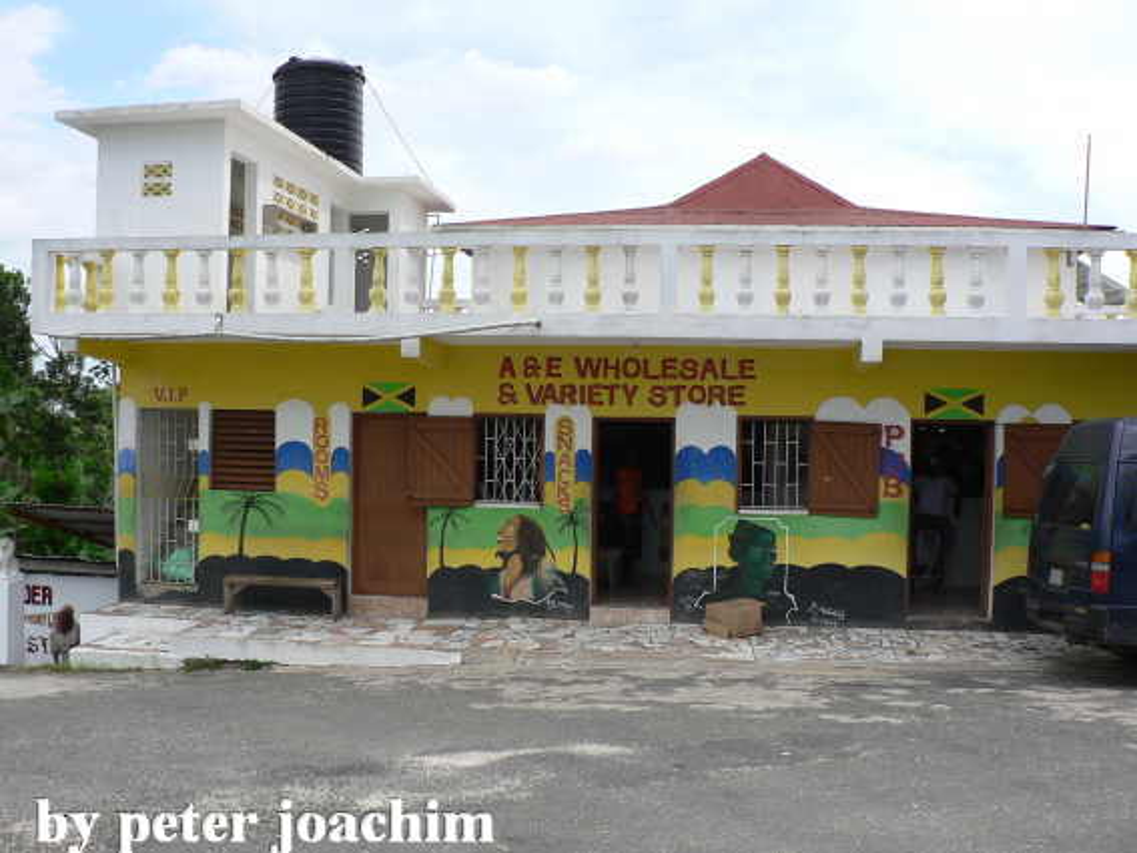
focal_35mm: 35
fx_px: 1149
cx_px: 568
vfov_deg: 40.7
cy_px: 426
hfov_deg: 52.6
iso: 64
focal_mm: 6
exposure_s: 1/320
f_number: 4
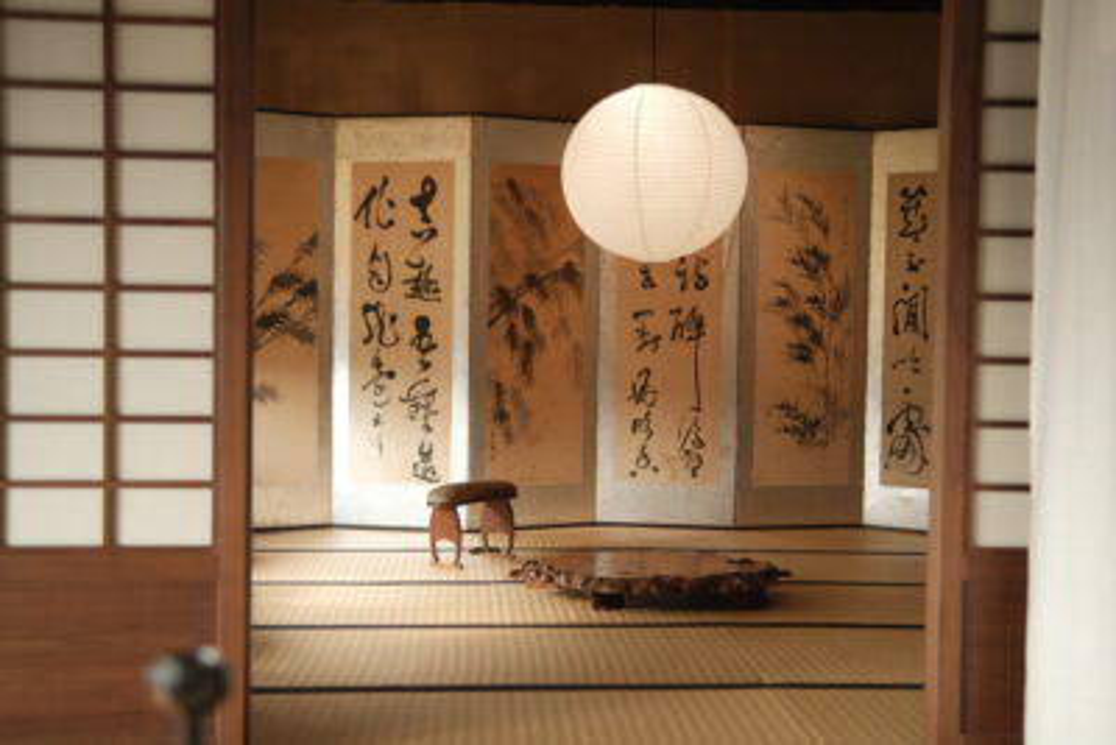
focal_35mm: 50
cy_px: 372
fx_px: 1550
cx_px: 558
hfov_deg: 39.6
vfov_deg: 27.0
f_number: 1.6
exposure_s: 1/250
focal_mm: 33
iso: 320
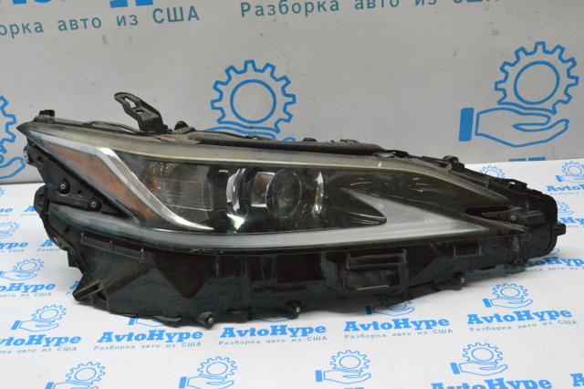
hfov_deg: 46.4
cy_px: 194
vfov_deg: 31.9
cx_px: 292
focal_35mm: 42
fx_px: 681
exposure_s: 1/100
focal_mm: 28
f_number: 14
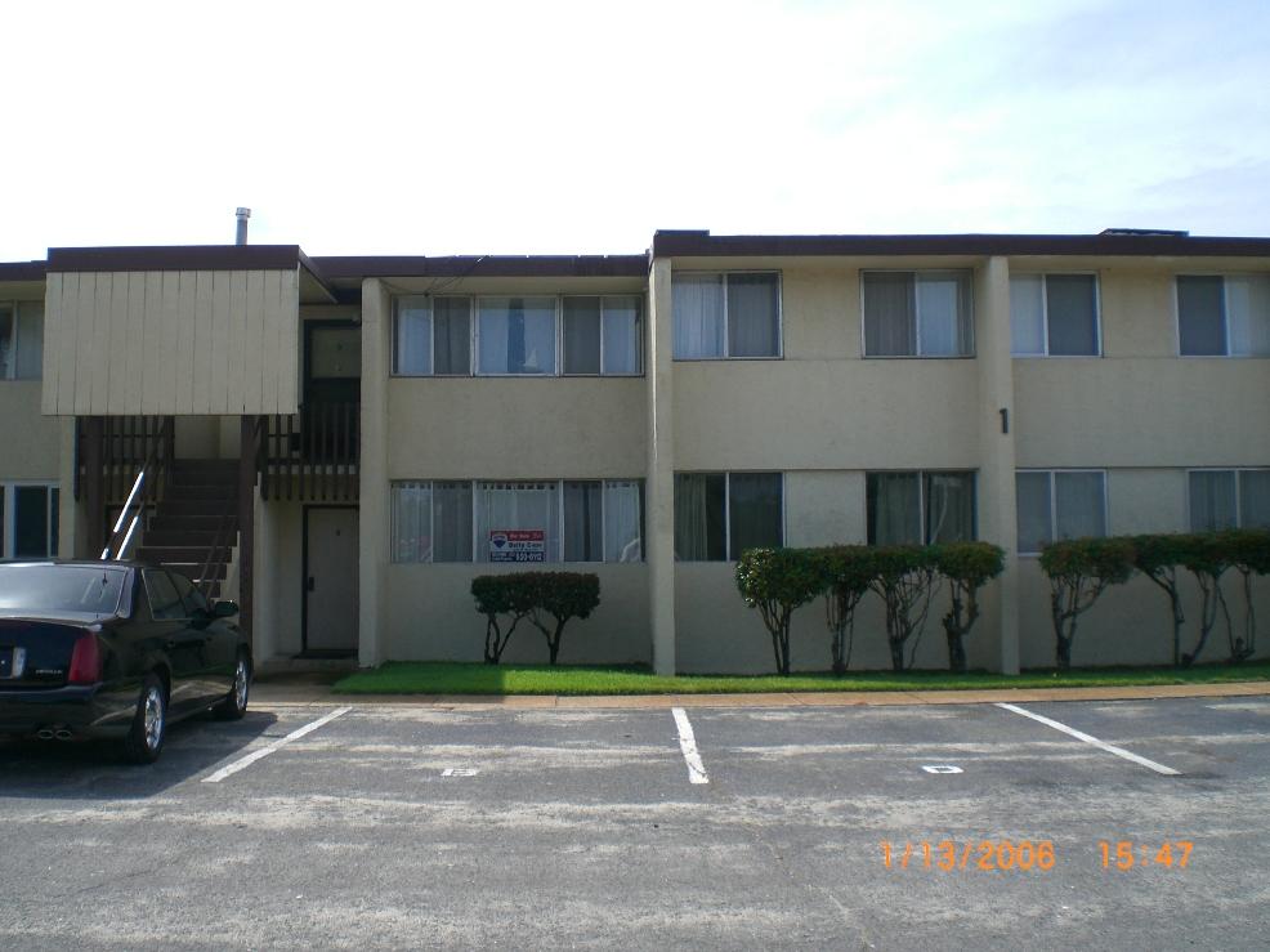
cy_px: 476
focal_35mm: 38
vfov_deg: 37.7
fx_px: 1394
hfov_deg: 49.0
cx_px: 635
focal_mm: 6.3
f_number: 4.4
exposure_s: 1/400
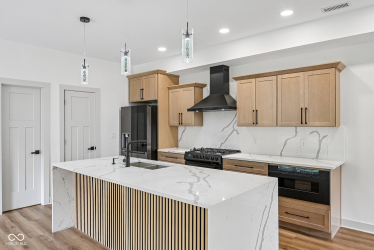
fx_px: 239
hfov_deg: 76.1
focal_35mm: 23
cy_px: 125
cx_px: 187
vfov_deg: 55.1
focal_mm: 23
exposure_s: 1/25
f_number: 8
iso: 400
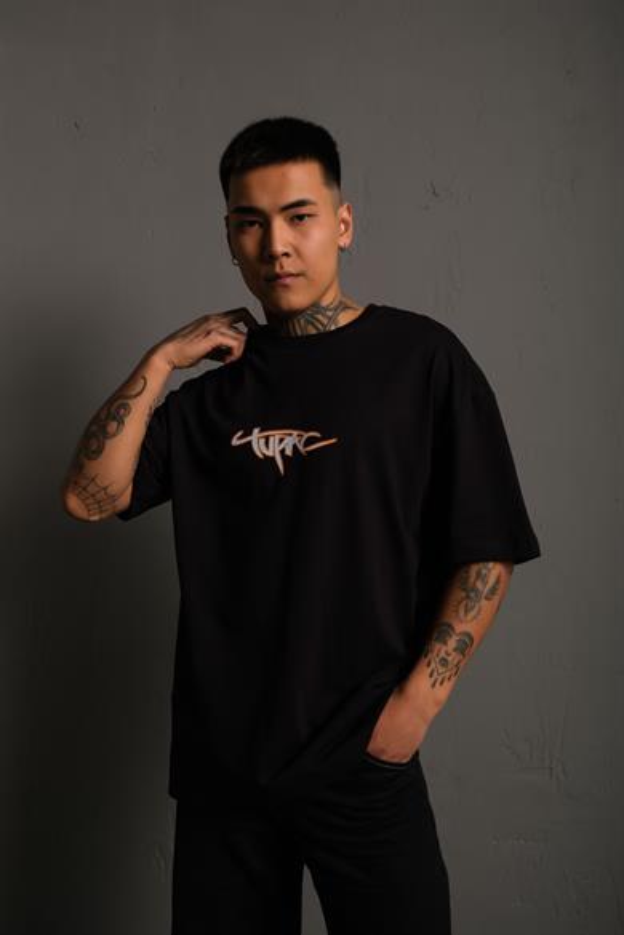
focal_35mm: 35
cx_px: 312
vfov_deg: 54.4
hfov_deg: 37.9
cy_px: 468
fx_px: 910
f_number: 5
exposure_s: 1/160
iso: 160
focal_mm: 23.3
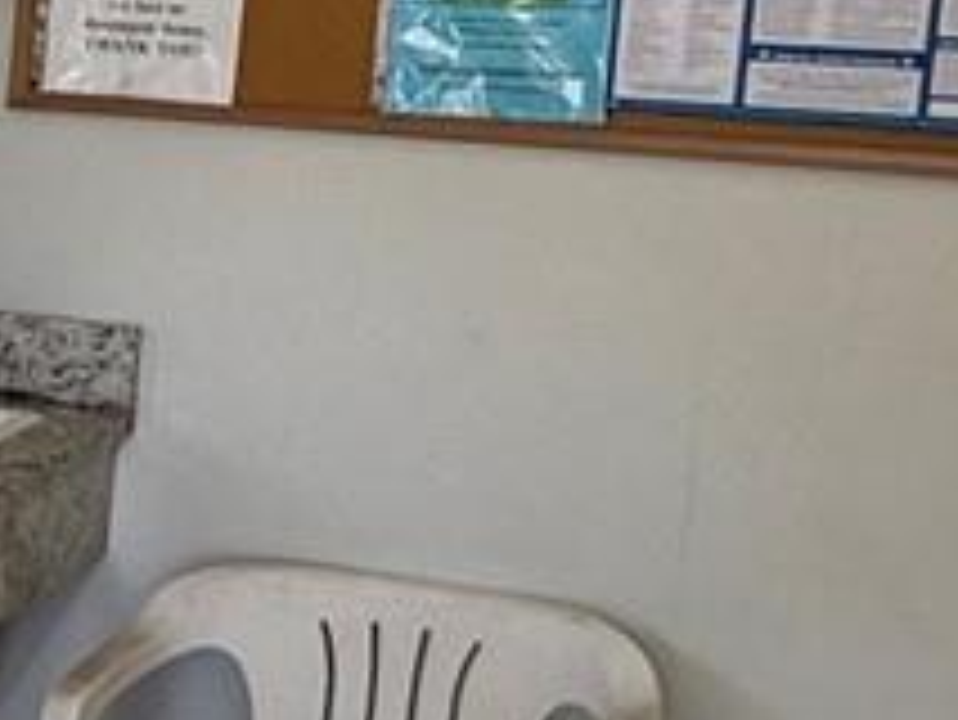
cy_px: 274
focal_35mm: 105
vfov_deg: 14.1
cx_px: -1156
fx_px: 2908
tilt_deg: -9.0
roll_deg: -0.6
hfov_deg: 14.3
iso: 40
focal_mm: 2.22
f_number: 2.2
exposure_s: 1/189
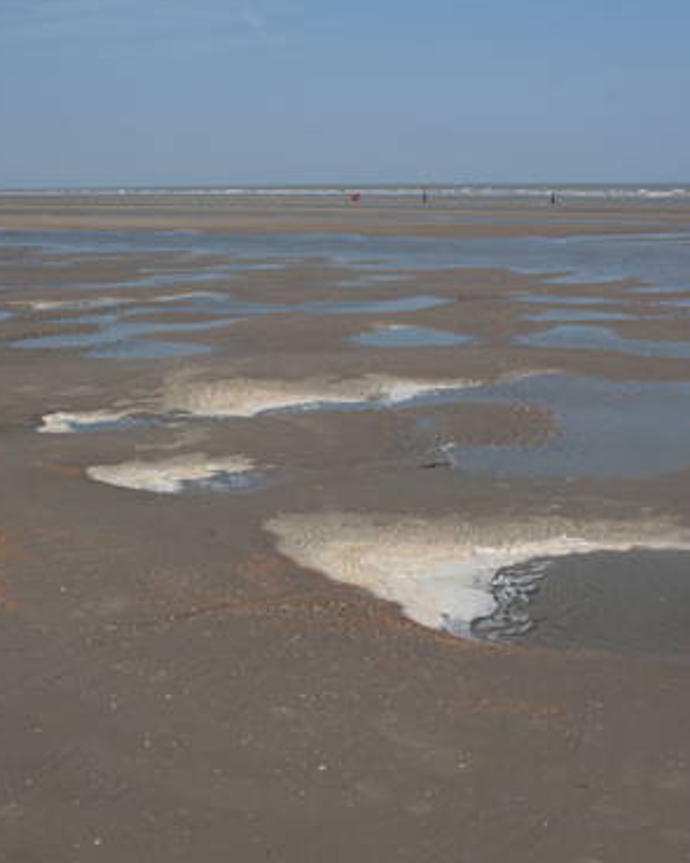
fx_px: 1073
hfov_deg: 35.7
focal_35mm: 42
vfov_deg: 43.8
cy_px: 381
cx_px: 359
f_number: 10
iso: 100
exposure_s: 1/250
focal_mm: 22
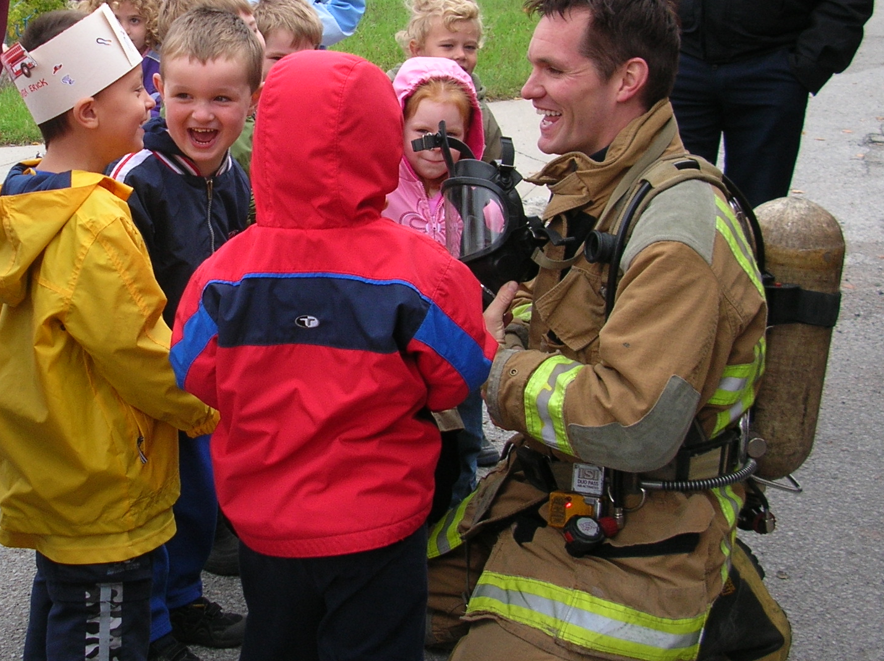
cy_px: 228
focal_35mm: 56
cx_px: 216
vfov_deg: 25.9
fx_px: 1429
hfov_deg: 33.7
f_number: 2.8
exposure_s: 1/193
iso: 50
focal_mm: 5.8
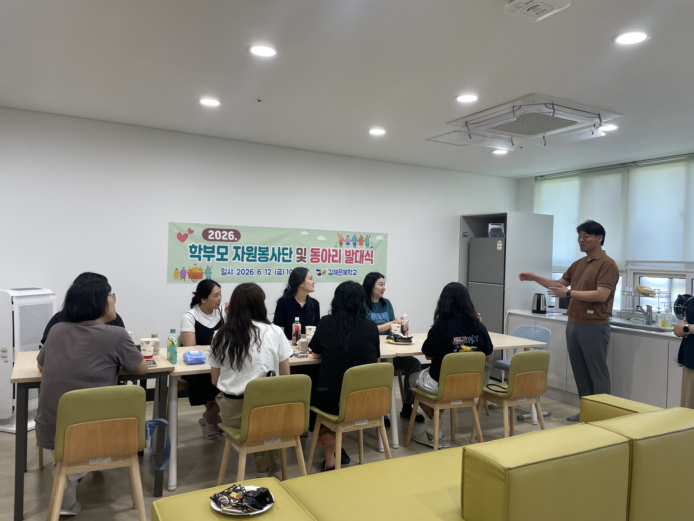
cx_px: 347
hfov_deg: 67.3
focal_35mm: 26
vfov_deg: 53.1
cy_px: 260
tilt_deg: +0.2
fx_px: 521
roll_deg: -2.1
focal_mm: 4.2
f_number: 1.6
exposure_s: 1/120
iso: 64
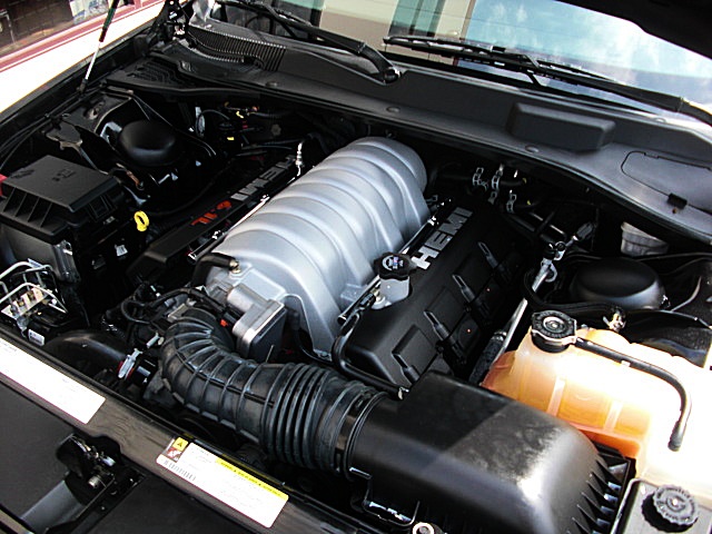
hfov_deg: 51.4
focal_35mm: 36
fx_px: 740
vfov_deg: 39.7
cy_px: 267
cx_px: 356
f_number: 2.8
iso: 50
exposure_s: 1/200
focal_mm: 6.3
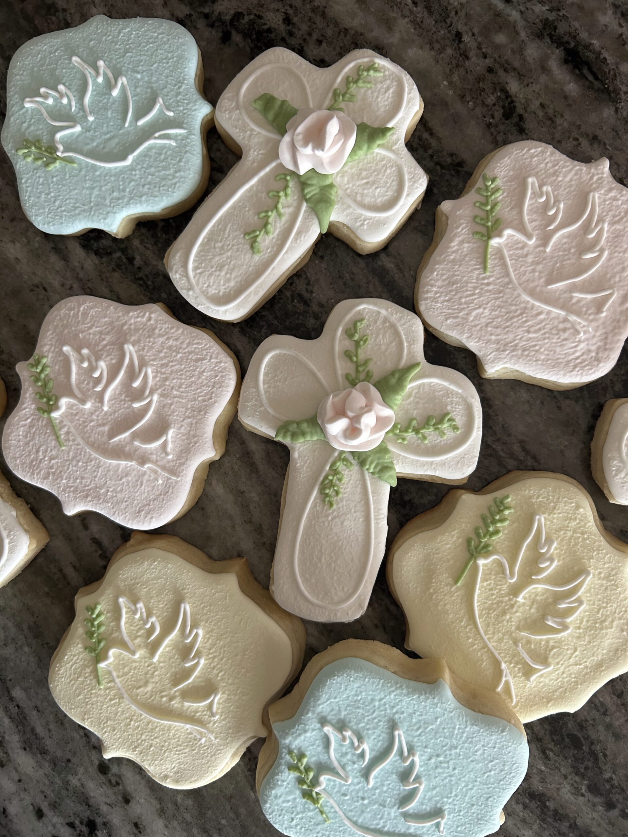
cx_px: 314
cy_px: 418
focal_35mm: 26
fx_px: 629
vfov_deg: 67.3
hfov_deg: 53.1
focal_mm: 5.7
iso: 250
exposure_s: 1/60
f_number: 1.5
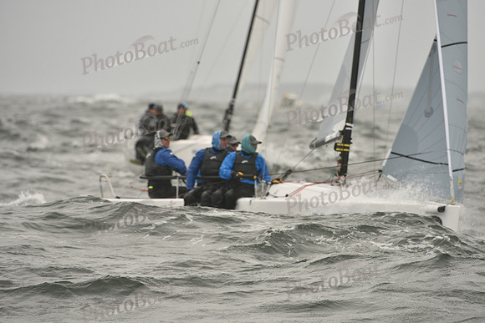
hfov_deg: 5.2
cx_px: 242
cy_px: 162
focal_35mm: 400
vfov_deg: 3.4
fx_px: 5390
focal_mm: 400
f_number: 6.3
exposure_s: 1/1250
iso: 400
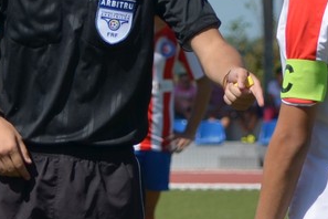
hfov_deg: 3.6
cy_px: 70
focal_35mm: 576
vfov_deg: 2.4
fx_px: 5248
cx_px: -12
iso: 100
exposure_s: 1/1250
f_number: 4.5
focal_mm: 70
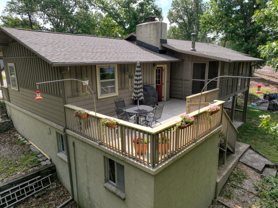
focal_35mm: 24
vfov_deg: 56.8
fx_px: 193
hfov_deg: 71.6
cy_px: 104
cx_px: 139
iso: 300
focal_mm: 12.3
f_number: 2.8
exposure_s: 1/3200
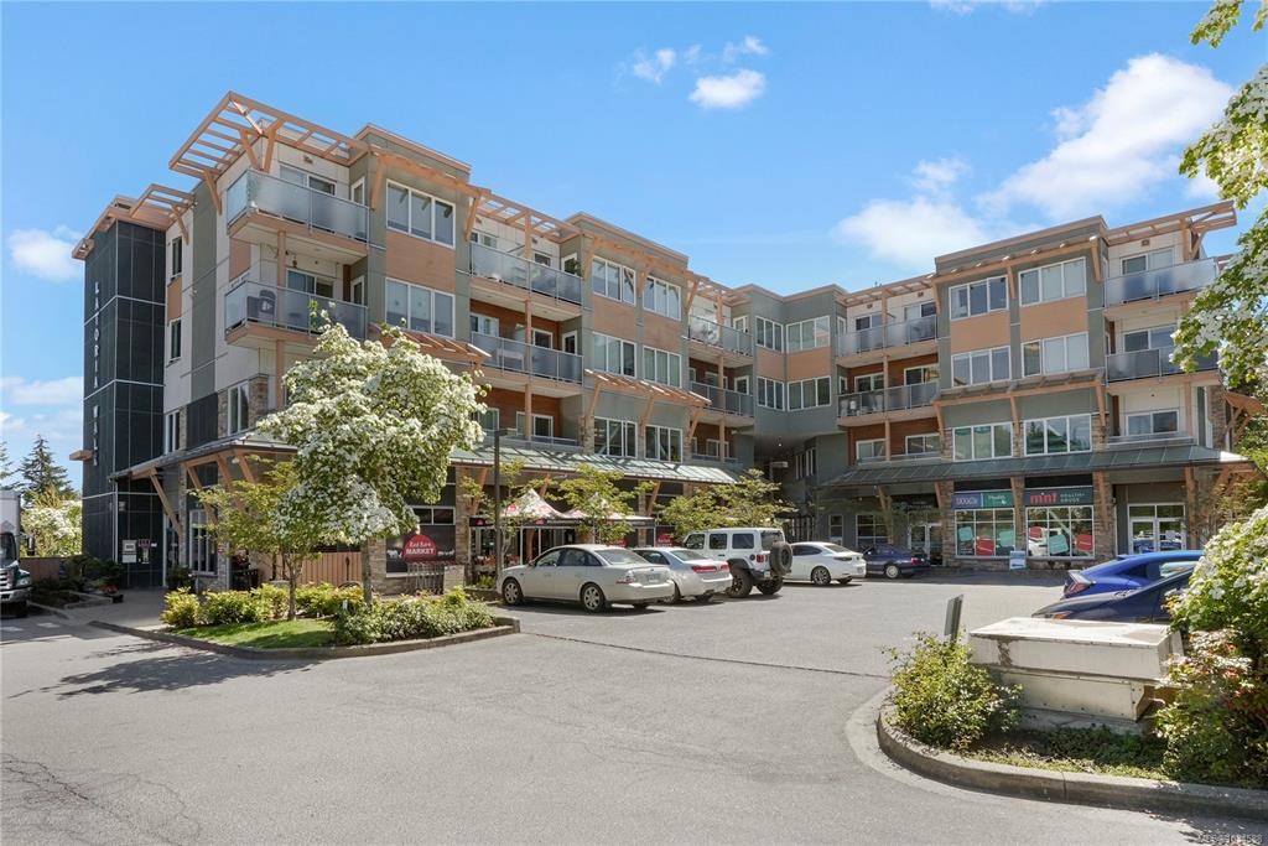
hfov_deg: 84.0
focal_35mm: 20
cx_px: 634
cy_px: 423
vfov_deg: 61.9
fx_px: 704
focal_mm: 20
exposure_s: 1/125
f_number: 20
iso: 500
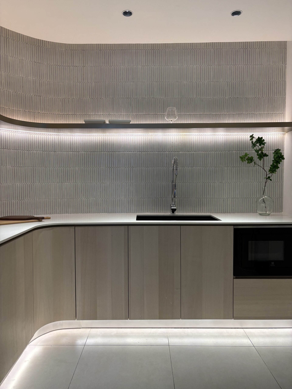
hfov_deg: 53.1
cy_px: 194
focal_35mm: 26
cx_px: 146
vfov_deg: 67.3
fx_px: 292
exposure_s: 1/100
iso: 80
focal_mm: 5.96
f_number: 1.6
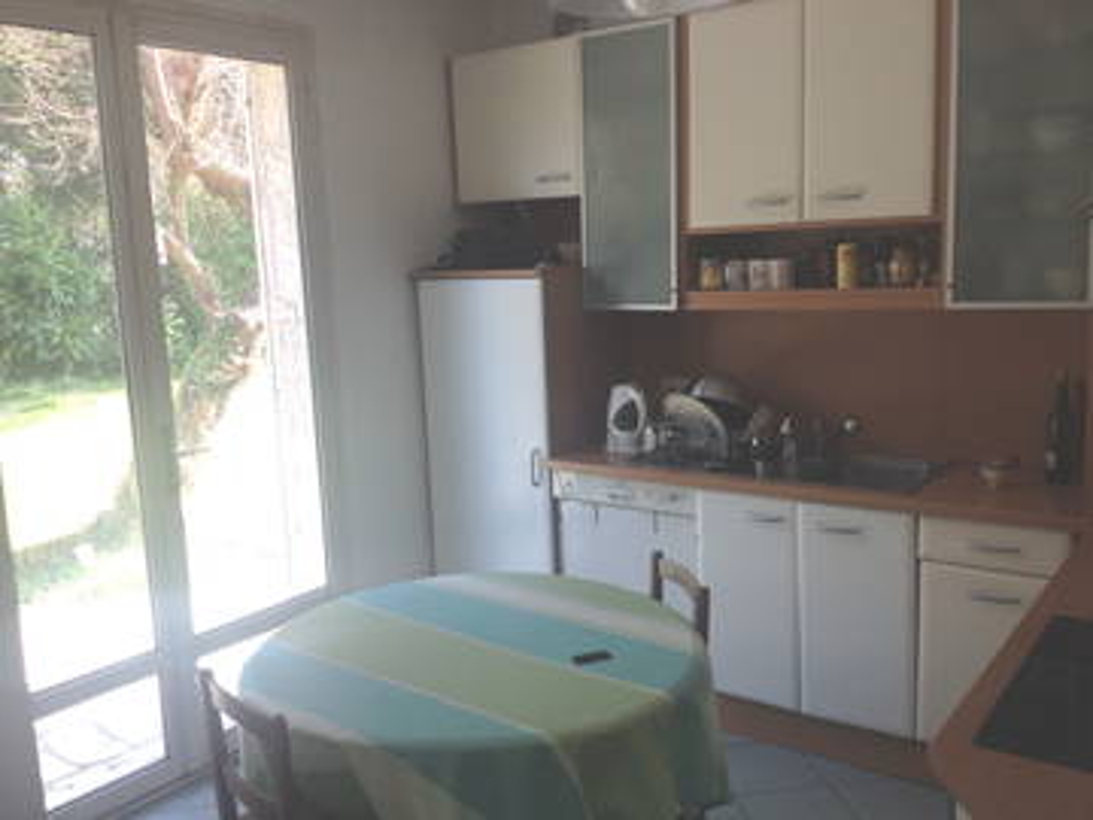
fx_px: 1105
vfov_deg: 40.7
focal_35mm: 35
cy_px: 410
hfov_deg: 52.6
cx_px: 546
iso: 80
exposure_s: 1/120
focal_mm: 4.28
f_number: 2.4
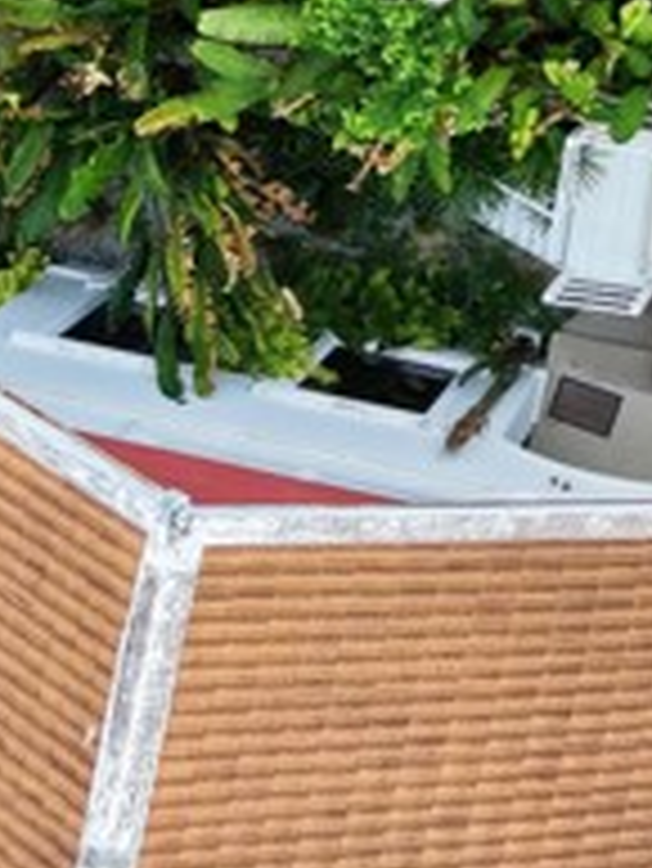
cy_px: -454
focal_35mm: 123
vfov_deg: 14.8
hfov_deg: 11.4
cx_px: 1059
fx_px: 3086
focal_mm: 8.67
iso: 200
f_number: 1.8
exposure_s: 1/250
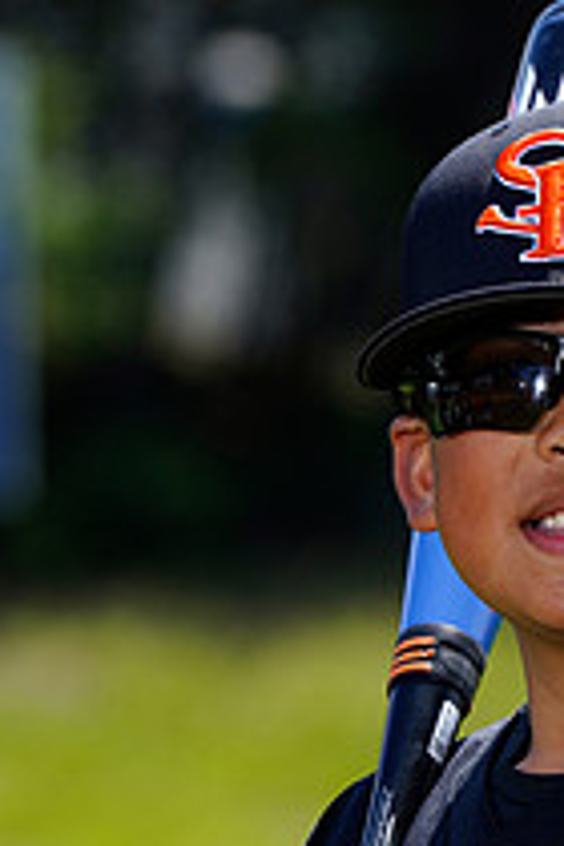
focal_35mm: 552
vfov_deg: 3.7
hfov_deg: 2.5
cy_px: 975
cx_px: 643
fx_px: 12971
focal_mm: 200
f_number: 6.3
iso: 100
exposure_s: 1/250
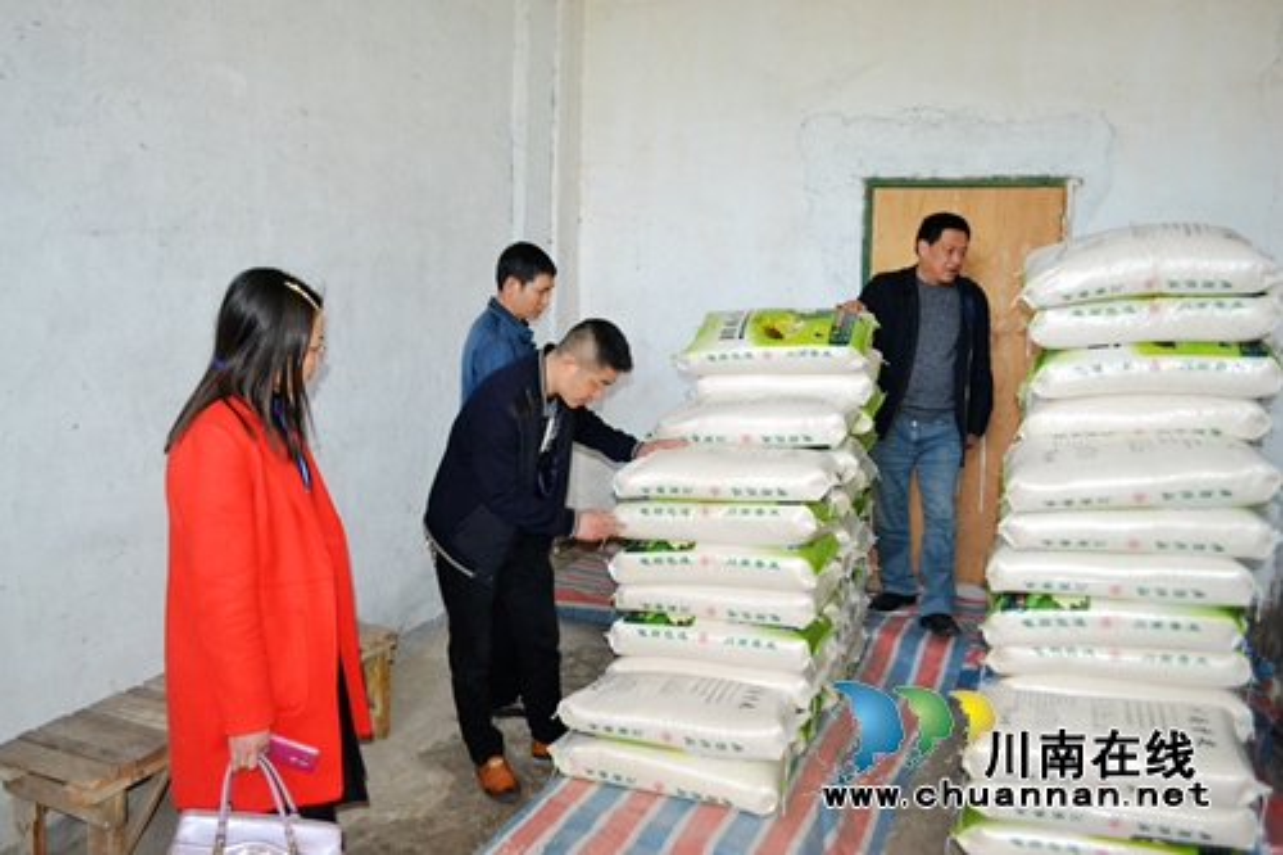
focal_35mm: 27
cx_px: 642
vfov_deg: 47.9
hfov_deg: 67.4
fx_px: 962
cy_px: 428
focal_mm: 18
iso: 2500
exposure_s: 1/60
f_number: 3.5
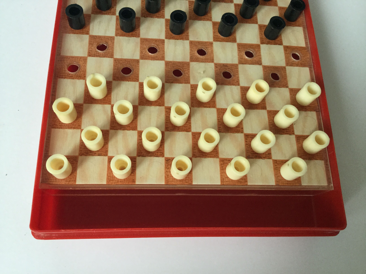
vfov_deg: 45.4
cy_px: 137
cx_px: 183
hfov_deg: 58.4
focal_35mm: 31
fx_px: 328
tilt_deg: -69.1
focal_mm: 3.3
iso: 50
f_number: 2.4
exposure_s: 1/33
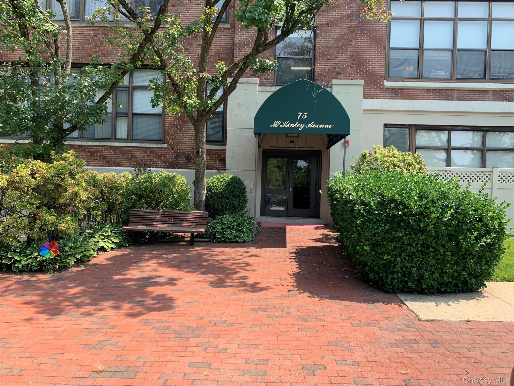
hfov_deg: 67.3
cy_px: 193
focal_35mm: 26
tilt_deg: -1.2
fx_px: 386
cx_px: 257
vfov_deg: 53.1
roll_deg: -1.9
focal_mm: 4.25
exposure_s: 1/673
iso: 25
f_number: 1.8
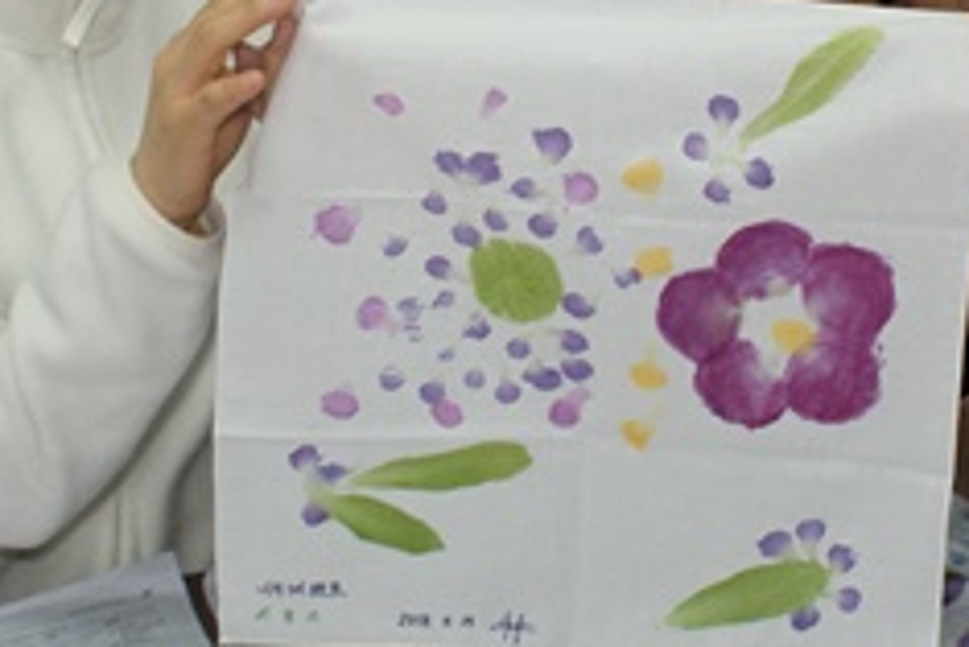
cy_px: 23
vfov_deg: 16.2
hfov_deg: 24.4
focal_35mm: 83
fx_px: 2235
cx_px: 598
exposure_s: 1/60
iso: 400
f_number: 5.6
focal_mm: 26
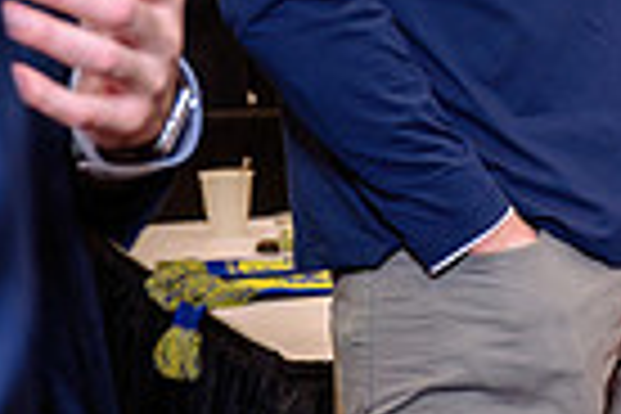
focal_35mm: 185
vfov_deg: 7.4
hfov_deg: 10.5
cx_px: 1084
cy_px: -20
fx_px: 3191
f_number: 3.5
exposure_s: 1/160
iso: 1000
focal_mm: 44
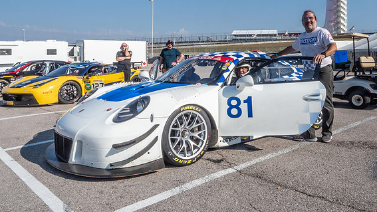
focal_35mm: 30
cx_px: 208
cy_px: 51
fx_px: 300
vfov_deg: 37.9
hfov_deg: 64.1
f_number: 22
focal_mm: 12
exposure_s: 1/60
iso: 200
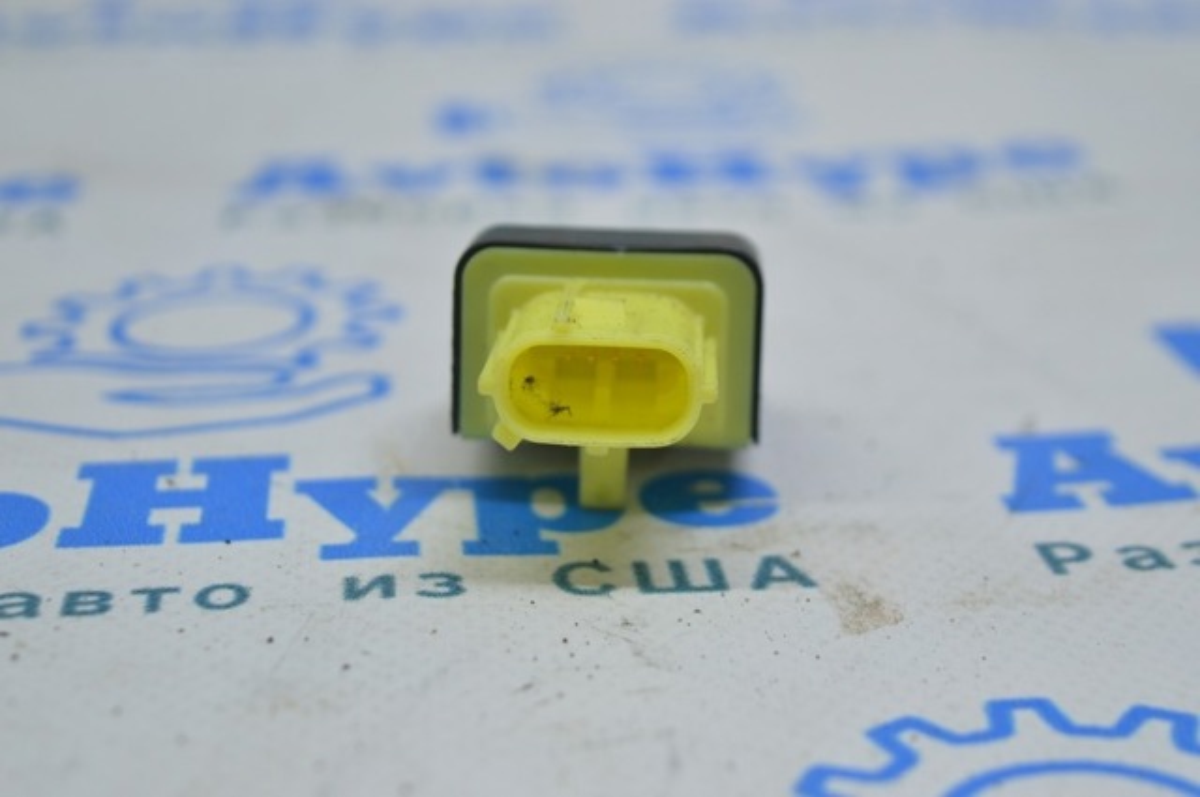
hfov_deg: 29.3
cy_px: 398
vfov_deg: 19.7
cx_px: 600
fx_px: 2297
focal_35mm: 69
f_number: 5
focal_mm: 46
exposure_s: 1/40
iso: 400
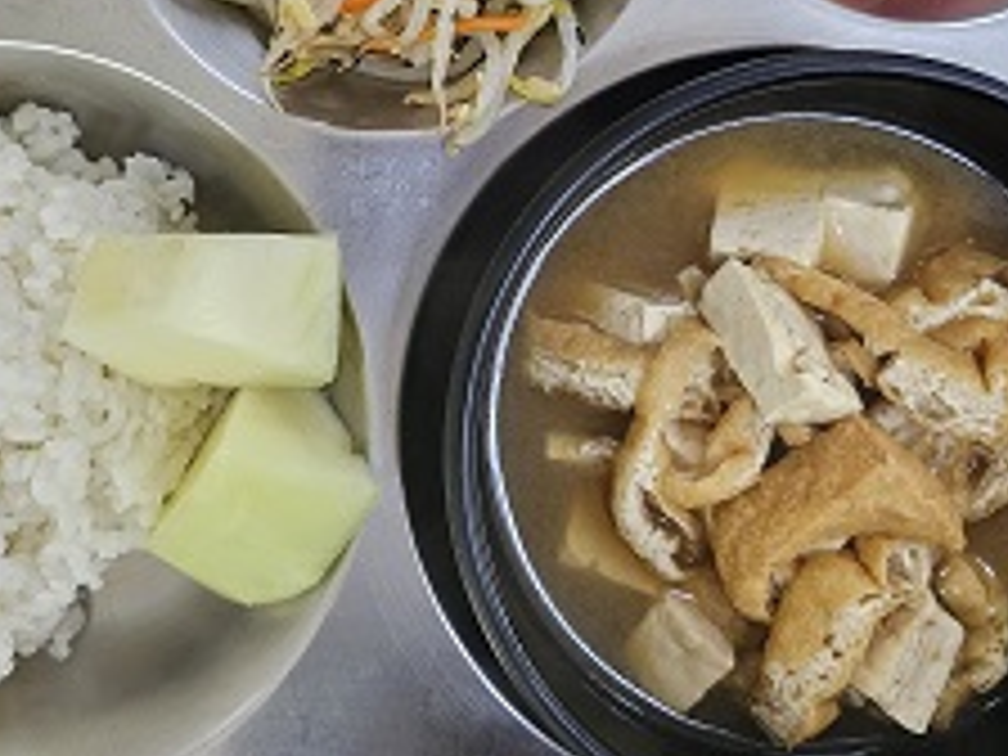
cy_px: 140
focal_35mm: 41
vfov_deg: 34.0
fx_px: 1194
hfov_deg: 45.4
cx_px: 374
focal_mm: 6.3
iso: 640
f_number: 1.7
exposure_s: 1/100
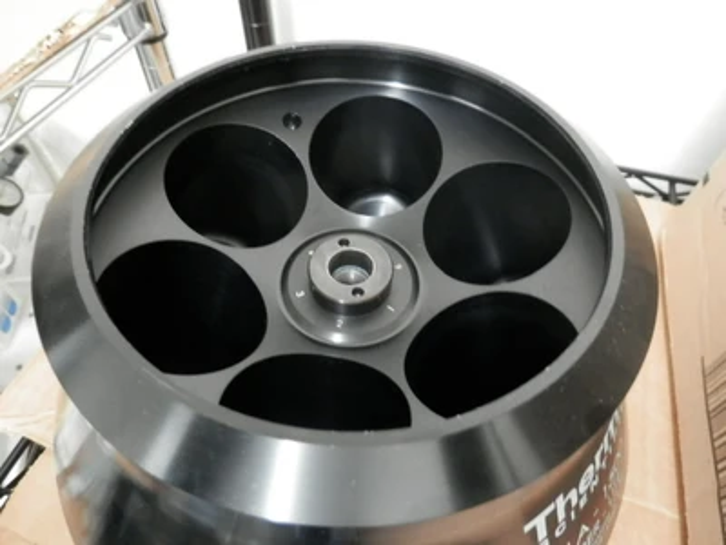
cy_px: 272
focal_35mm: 25
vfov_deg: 54.9
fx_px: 524
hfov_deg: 69.4
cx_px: 363
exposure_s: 1/8
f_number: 3
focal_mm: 4.5
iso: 400
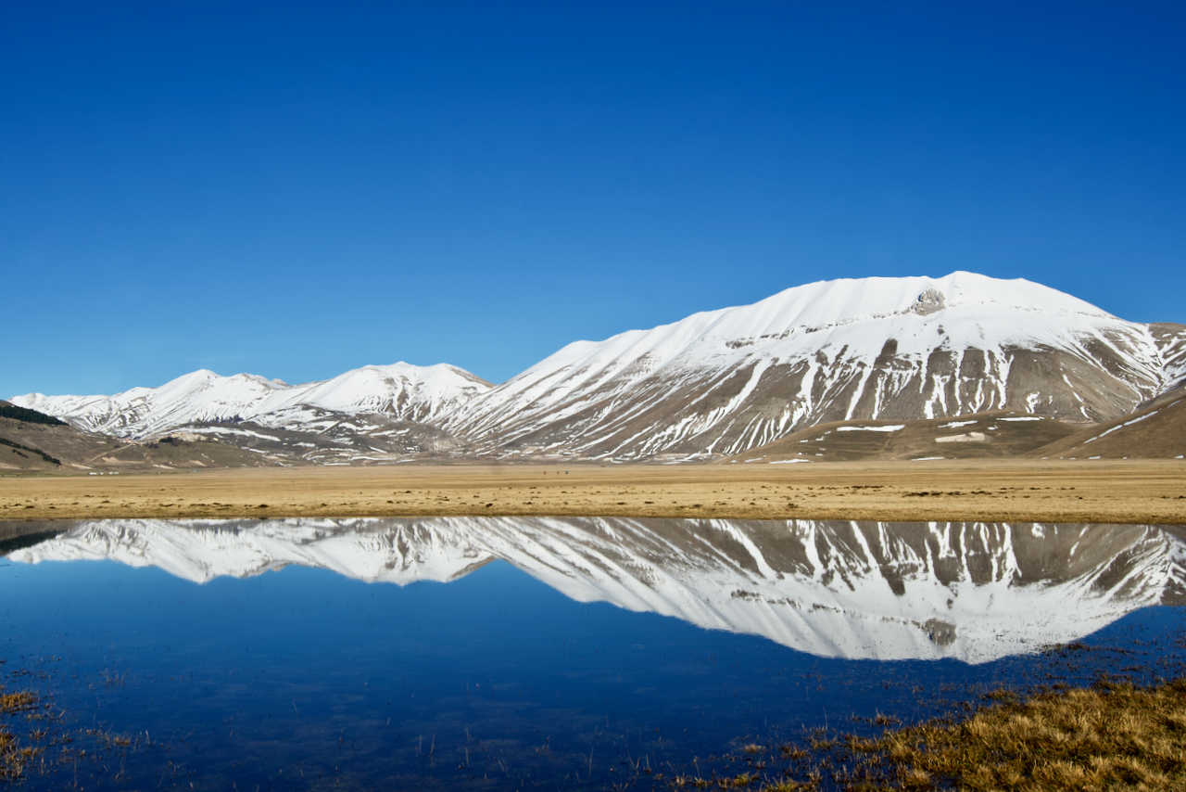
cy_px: 396
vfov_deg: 42.3
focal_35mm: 31
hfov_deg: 60.3
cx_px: 593
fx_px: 1021
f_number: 11
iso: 100
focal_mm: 21
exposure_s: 1/500
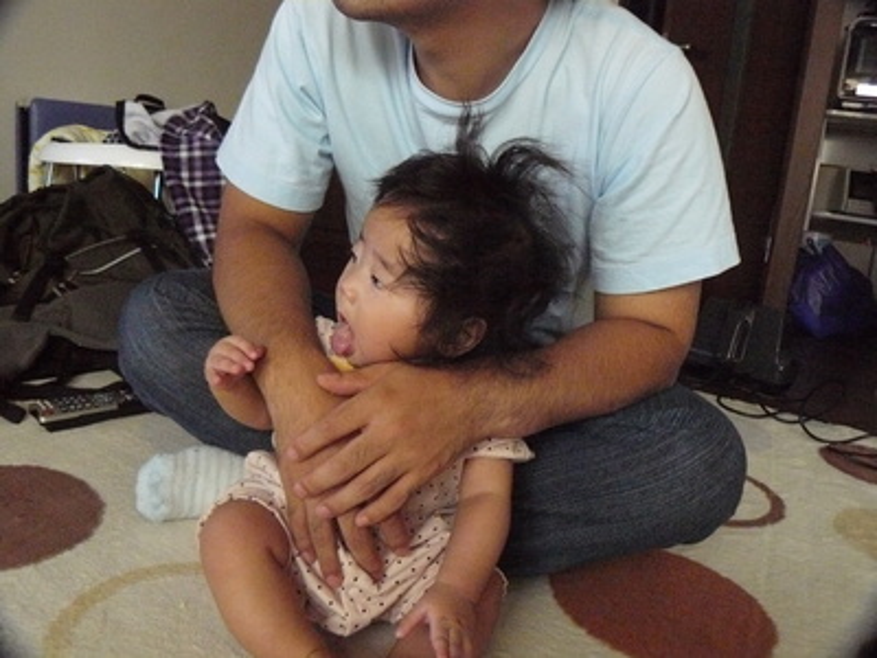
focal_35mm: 36
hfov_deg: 51.4
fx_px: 912
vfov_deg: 39.7
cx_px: 438
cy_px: 329
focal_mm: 6
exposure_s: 1/15
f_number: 2.8
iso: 800
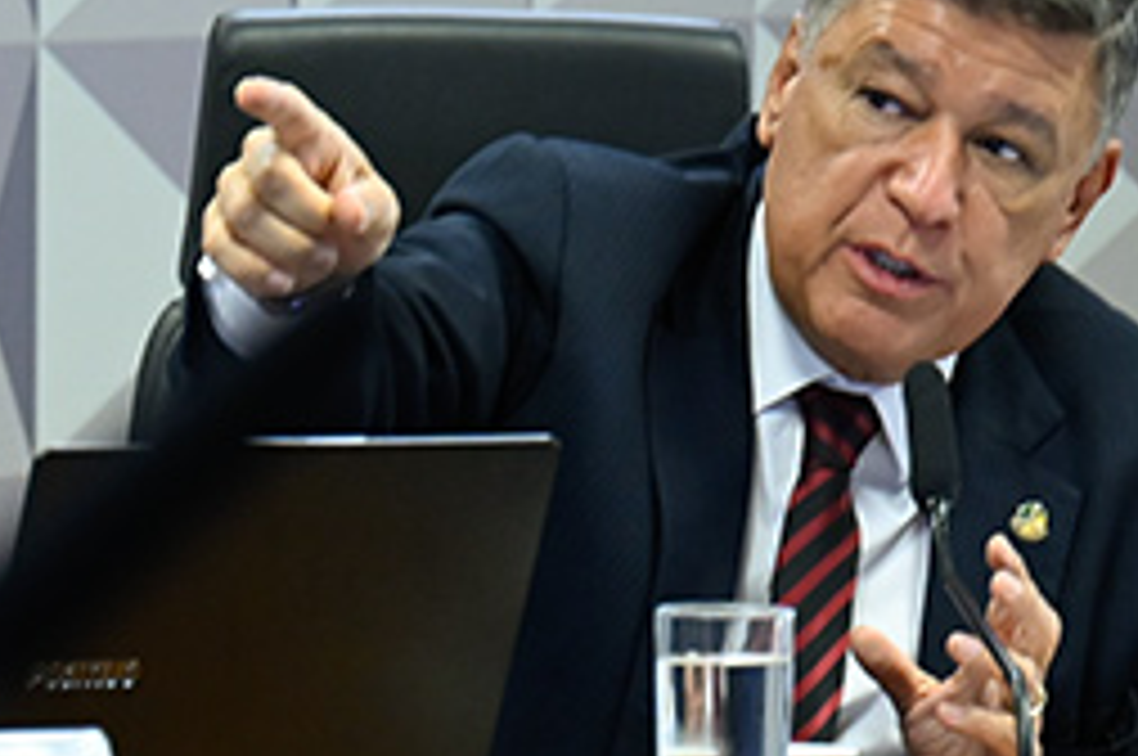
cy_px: 468
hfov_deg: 5.8
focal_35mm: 357
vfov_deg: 3.8
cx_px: 711
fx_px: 11271
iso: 1250
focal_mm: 70
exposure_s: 1/160
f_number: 2.8
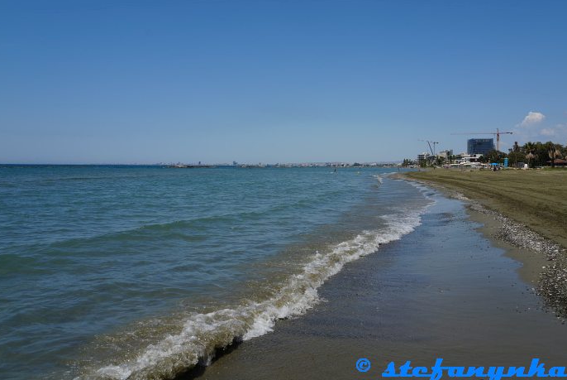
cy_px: 164
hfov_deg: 65.4
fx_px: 441
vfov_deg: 46.4
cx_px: 285
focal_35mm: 28
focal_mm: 24
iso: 100
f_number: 8
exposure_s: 1/250
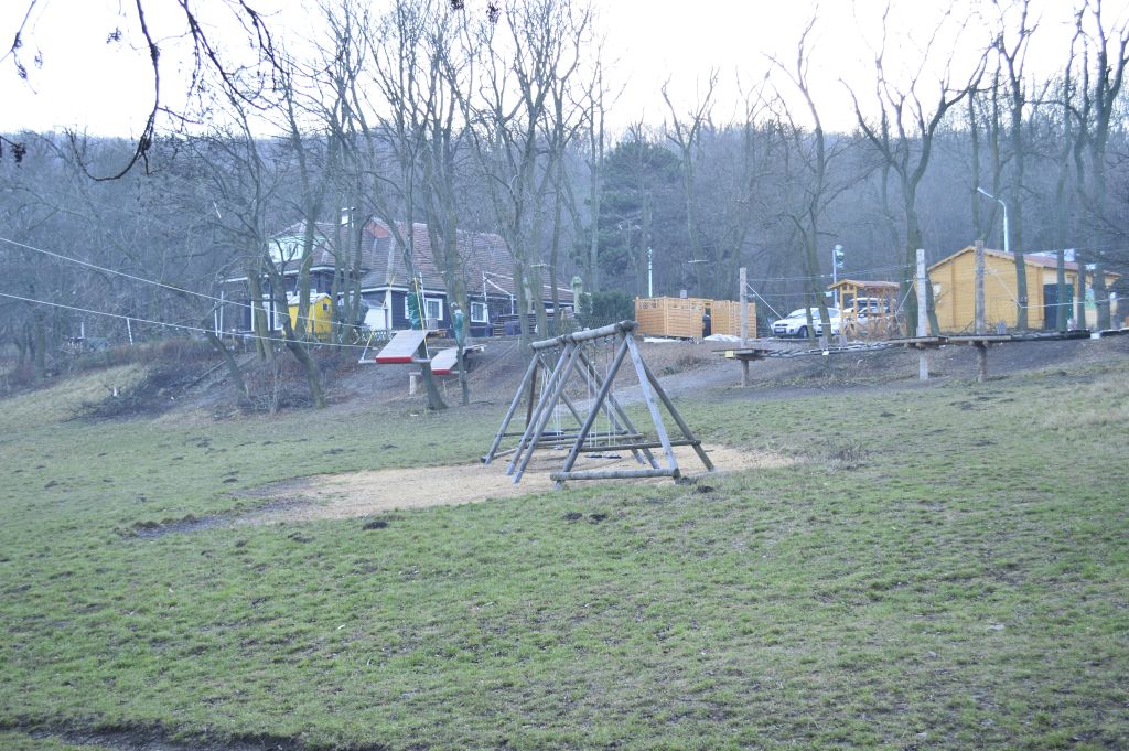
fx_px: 1410
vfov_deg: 29.8
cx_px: 564
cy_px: 376
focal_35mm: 45
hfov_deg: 43.6
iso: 200
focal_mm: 30
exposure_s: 1/60
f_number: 4.5
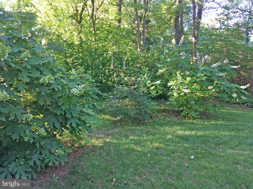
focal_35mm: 29
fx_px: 212
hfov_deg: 61.7
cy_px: 94
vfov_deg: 48.2
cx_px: 126
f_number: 2.2
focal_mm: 4.15
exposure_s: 1/30
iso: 50
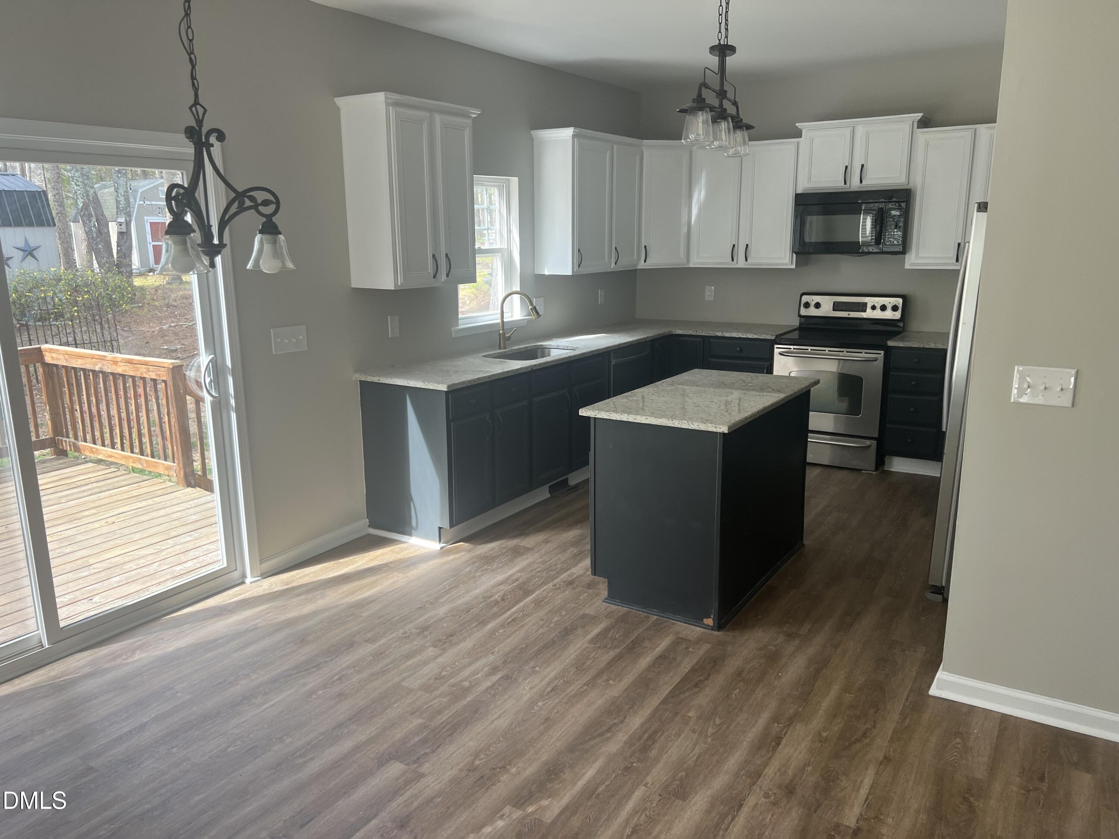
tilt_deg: -14.2
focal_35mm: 26
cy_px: 420
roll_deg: +0.8
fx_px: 840
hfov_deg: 67.3
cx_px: 560
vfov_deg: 53.1
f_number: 1.5
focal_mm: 5.7
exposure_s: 1/165
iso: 50
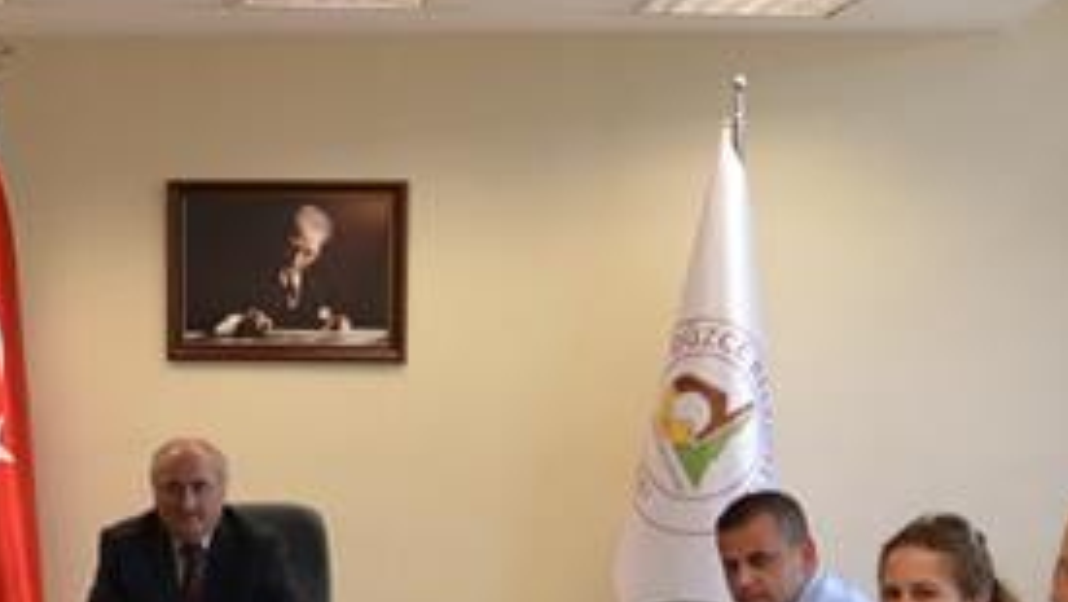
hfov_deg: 25.7
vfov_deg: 14.4
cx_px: 346
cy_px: 676
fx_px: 2323
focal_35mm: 82
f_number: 5.6
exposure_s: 1/125
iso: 1000
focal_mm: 18
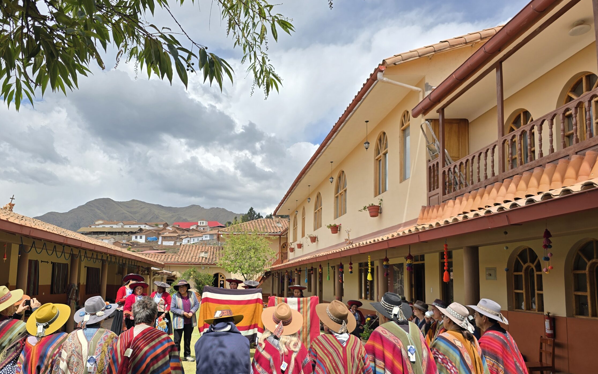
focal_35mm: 28
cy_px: 227
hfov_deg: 66.2
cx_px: 257
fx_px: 456
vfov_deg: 44.3
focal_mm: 6.3
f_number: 1.7
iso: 12
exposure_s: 1/805
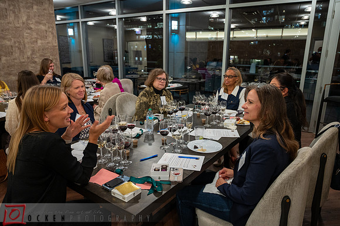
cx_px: 174
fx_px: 235
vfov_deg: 51.4
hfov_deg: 71.7
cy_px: 113
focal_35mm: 25
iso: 2000
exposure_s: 1/80
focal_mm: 24
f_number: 4
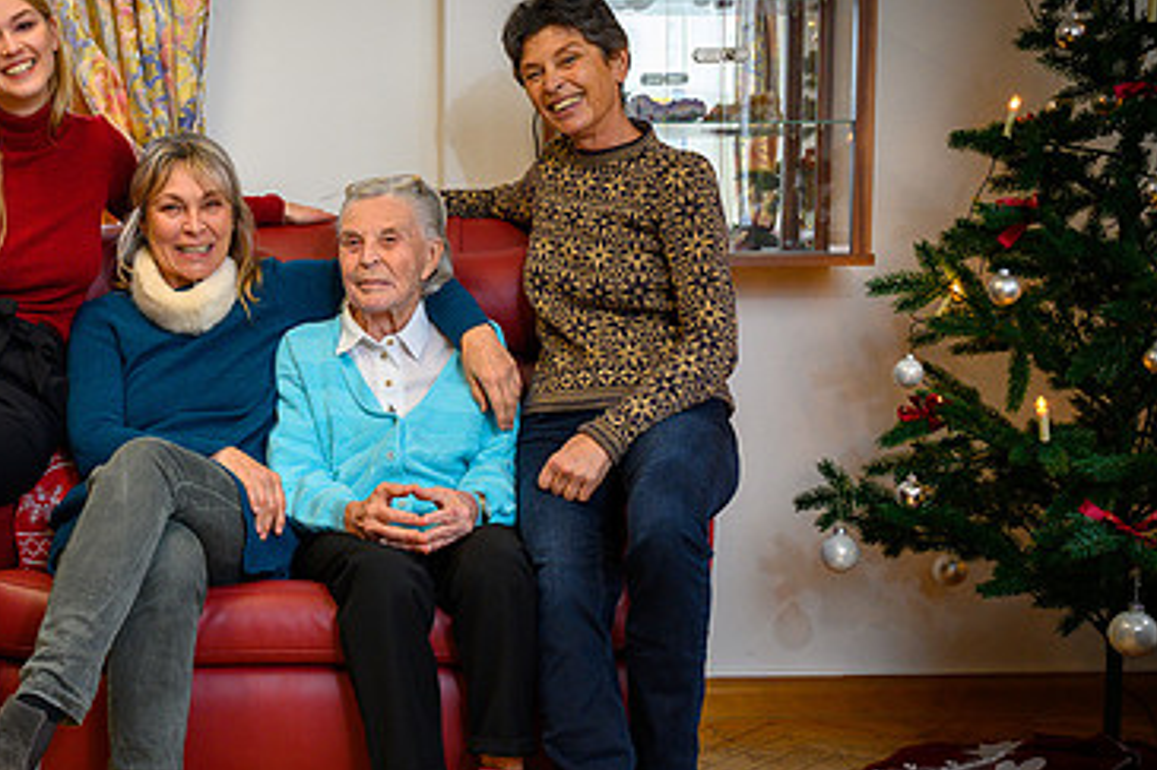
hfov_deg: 35.9
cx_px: 266
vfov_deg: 25.0
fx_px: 1735
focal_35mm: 54
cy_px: 456
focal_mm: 34
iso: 800
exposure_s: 1/100
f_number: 4
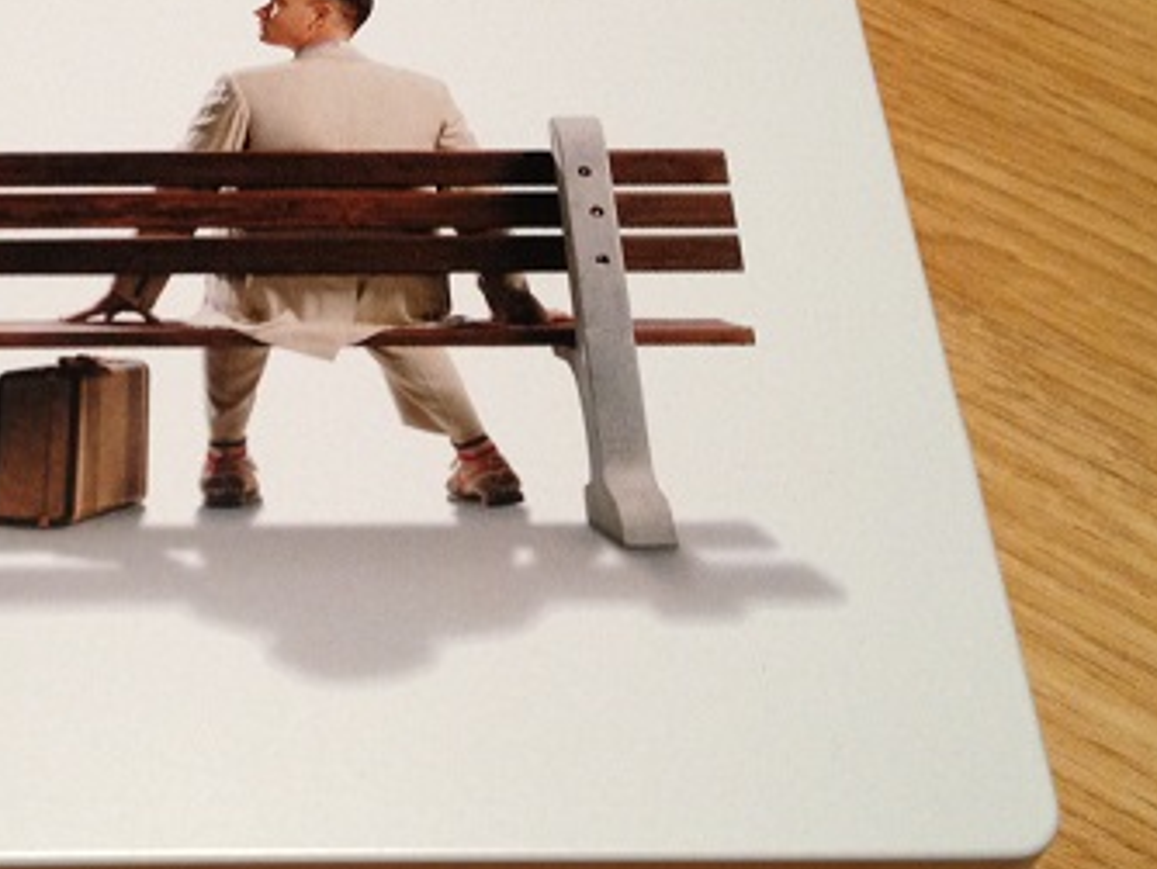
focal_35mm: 67
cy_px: 253
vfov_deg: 21.8
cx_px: 246
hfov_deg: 28.4
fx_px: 2241
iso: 125
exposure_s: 1/20
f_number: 2.4
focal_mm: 4.28
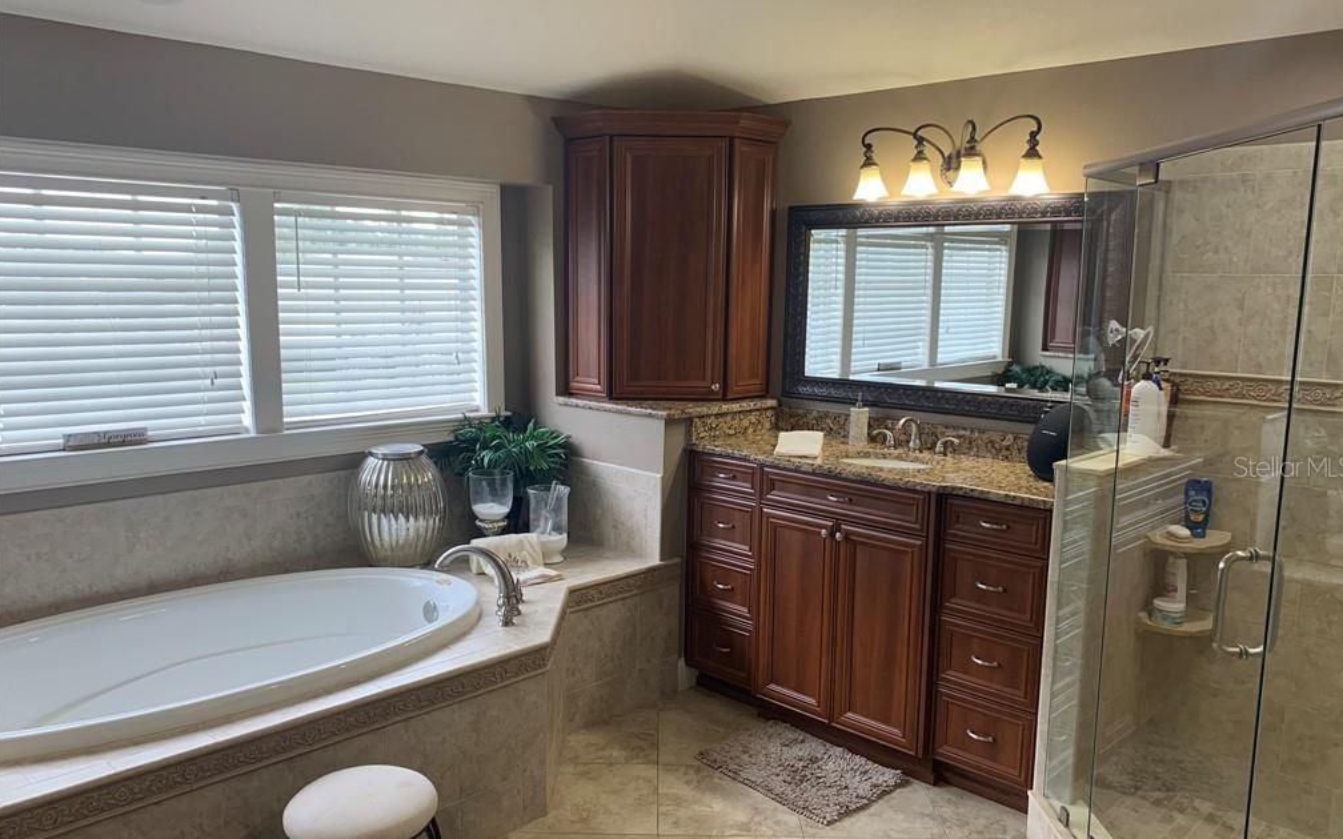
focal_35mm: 28
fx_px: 1025
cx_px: 677
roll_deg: -0.5
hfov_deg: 66.5
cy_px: 466
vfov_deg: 44.5
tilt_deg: -8.9
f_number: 1.8
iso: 80
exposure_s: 1/120
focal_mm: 4.25
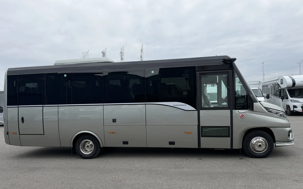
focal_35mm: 26
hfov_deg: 70.4
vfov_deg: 47.5
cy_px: 104
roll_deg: +3.2
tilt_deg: -0.6
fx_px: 215
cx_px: 150
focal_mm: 6.76
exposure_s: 1/1361
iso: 80
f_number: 1.78
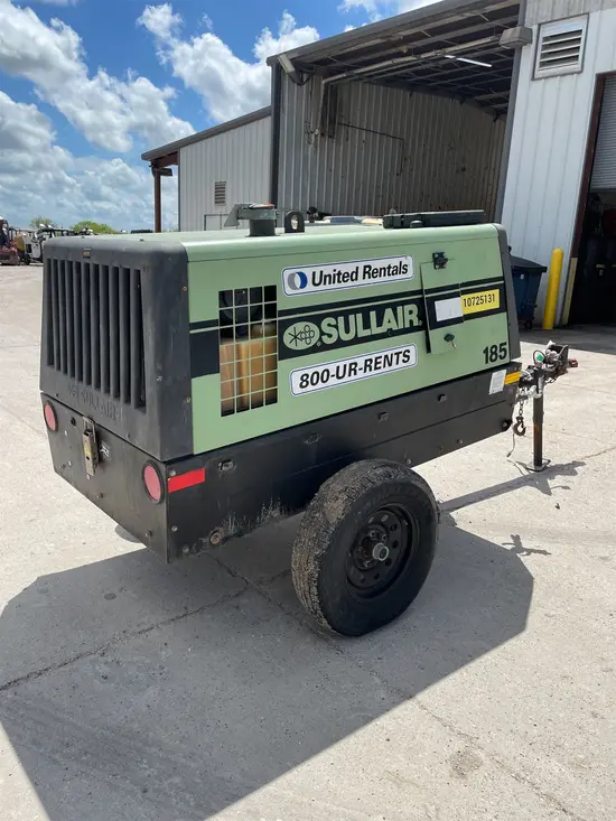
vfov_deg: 67.3
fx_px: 617
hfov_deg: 53.1
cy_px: 410
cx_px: 308
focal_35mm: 26
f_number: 1.6
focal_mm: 4.2
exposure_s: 1/3300
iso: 32
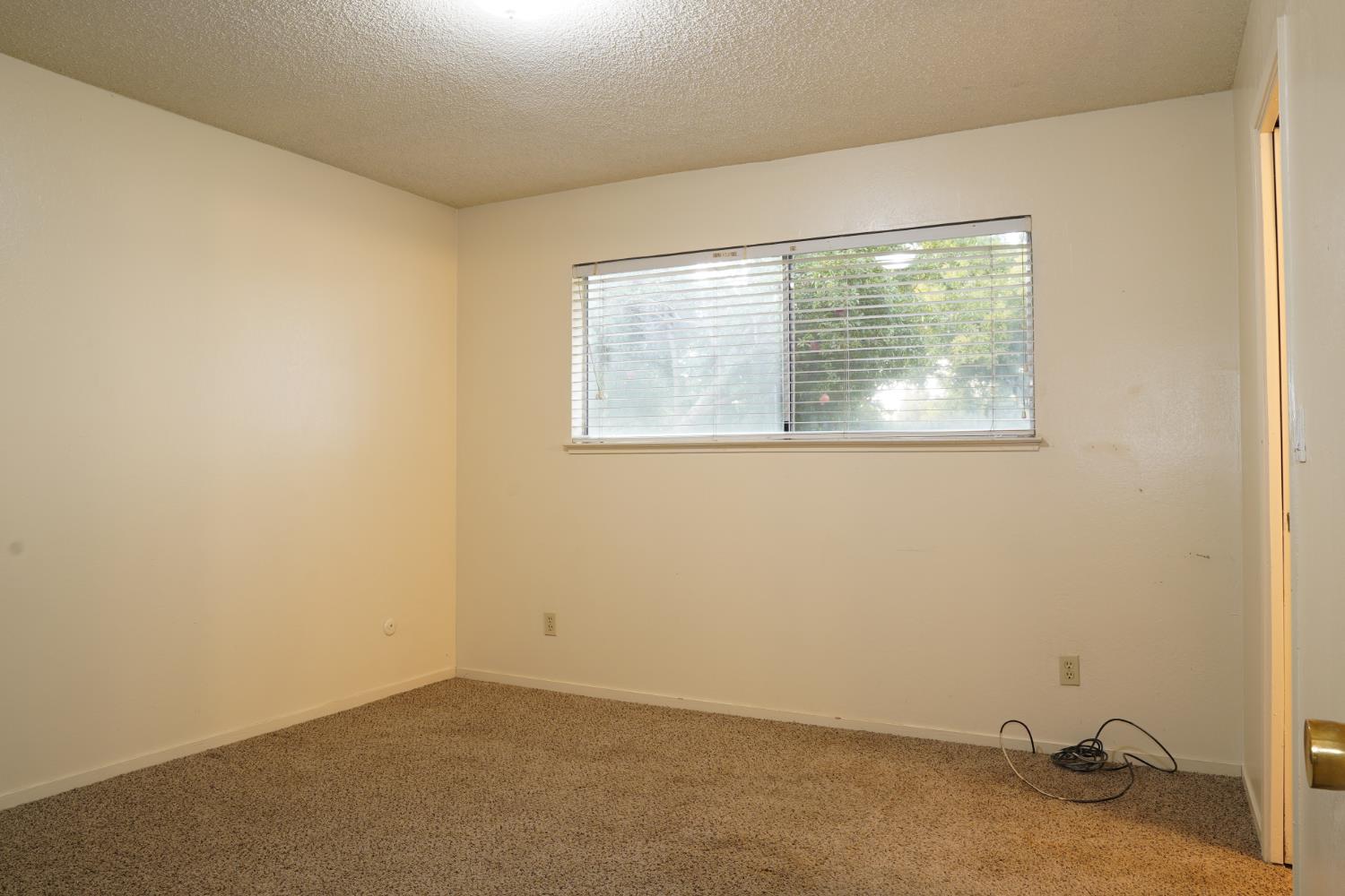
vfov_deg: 53.1
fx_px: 897
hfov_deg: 73.7
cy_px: 448
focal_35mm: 24
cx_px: 672
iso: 100
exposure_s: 3.2
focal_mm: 16
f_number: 13
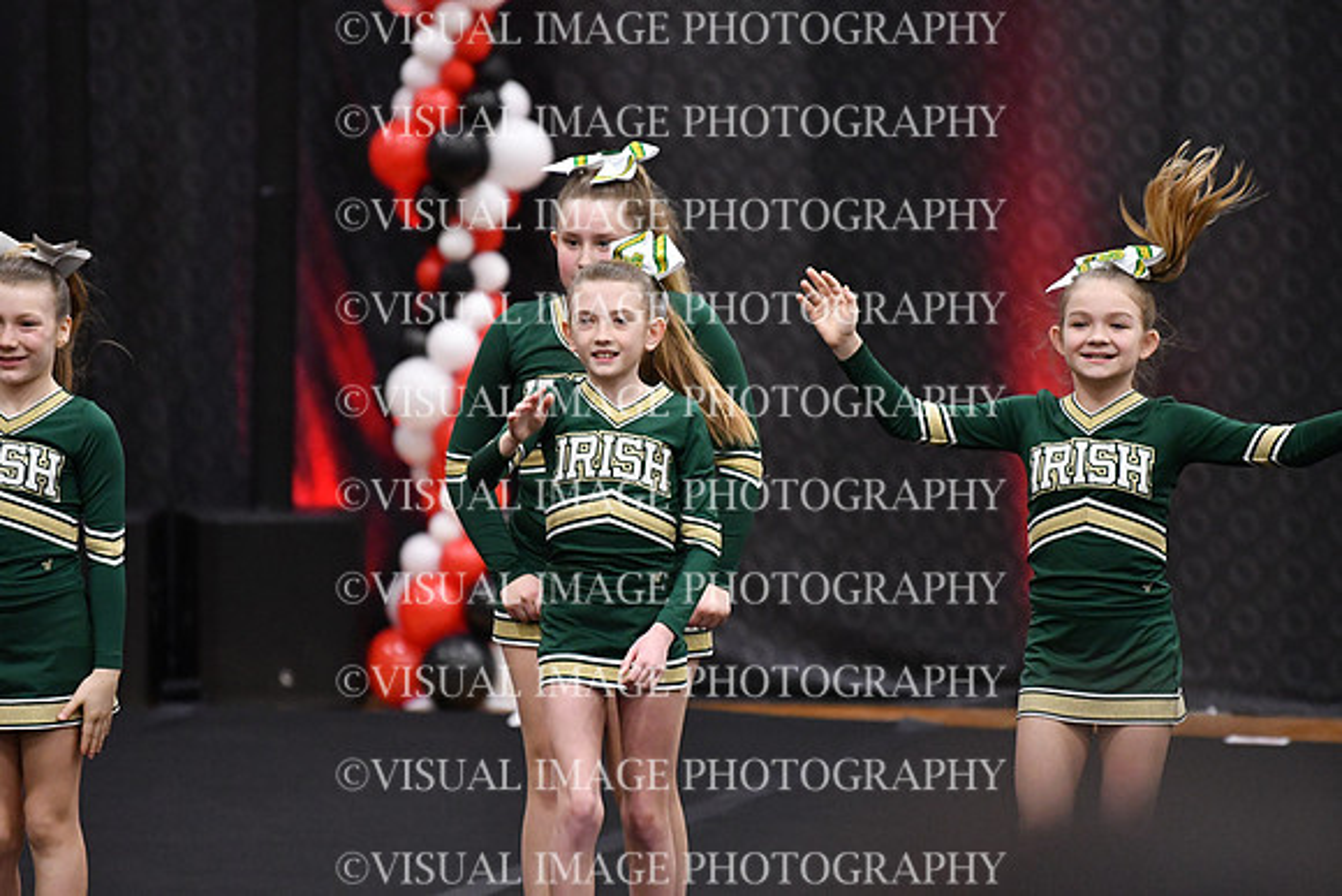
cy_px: 448
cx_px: 671
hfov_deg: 7.2
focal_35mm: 285
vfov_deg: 4.8
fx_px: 10626
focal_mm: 190
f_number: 2.8
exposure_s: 1/800
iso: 5000
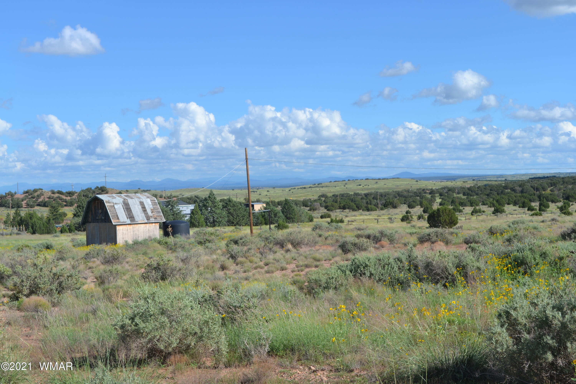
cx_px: 288
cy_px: 192
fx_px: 1056
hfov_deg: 30.5
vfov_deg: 20.6
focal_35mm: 66
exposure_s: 1/250
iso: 100
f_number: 8
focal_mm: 44
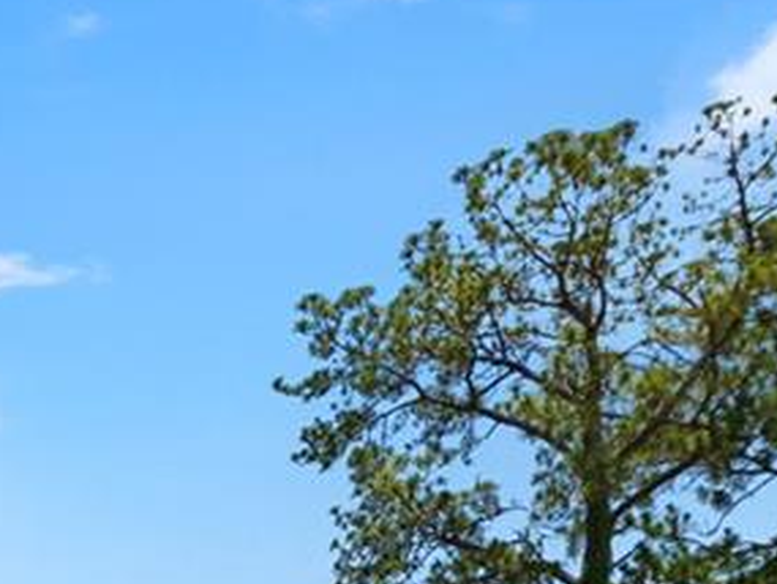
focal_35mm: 81
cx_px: -412
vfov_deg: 15.5
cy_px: 1064
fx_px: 1819
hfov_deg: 20.4
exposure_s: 1/80
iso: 100
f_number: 7.1
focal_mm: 10
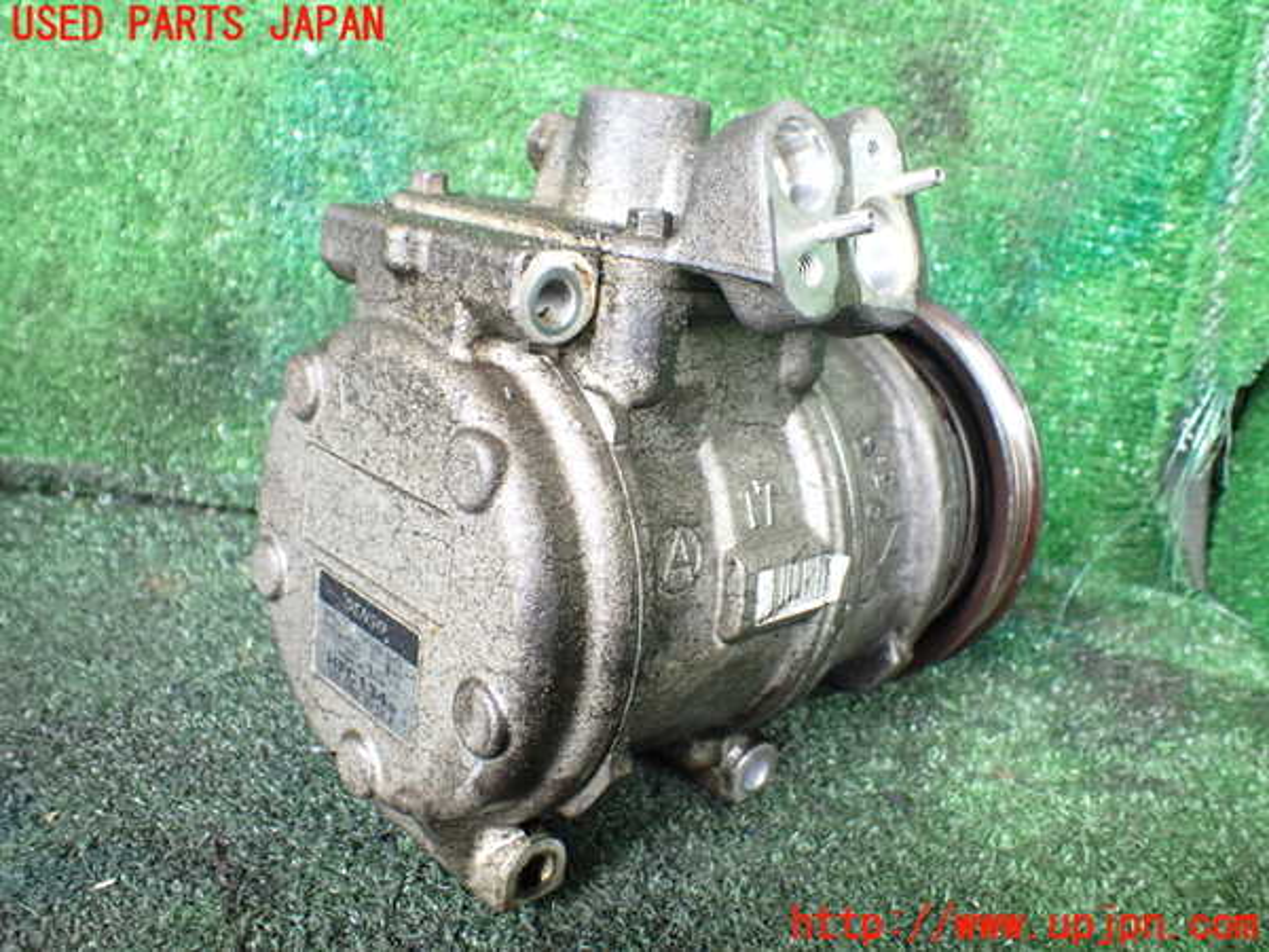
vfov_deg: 46.8
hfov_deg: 60.0
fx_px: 1100
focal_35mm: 30
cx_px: 634
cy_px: 476
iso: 800
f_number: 2.3
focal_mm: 5.4
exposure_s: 1/125
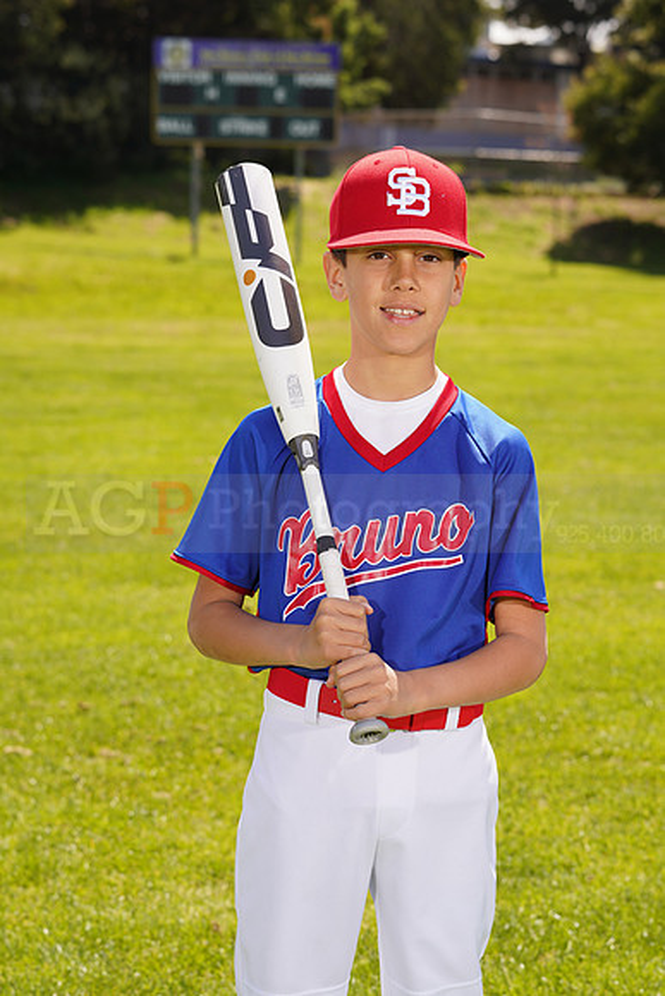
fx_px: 2769
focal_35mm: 100
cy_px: 498
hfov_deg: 13.7
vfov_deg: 20.4
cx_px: 332
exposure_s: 1/160
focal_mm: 100
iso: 100
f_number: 9
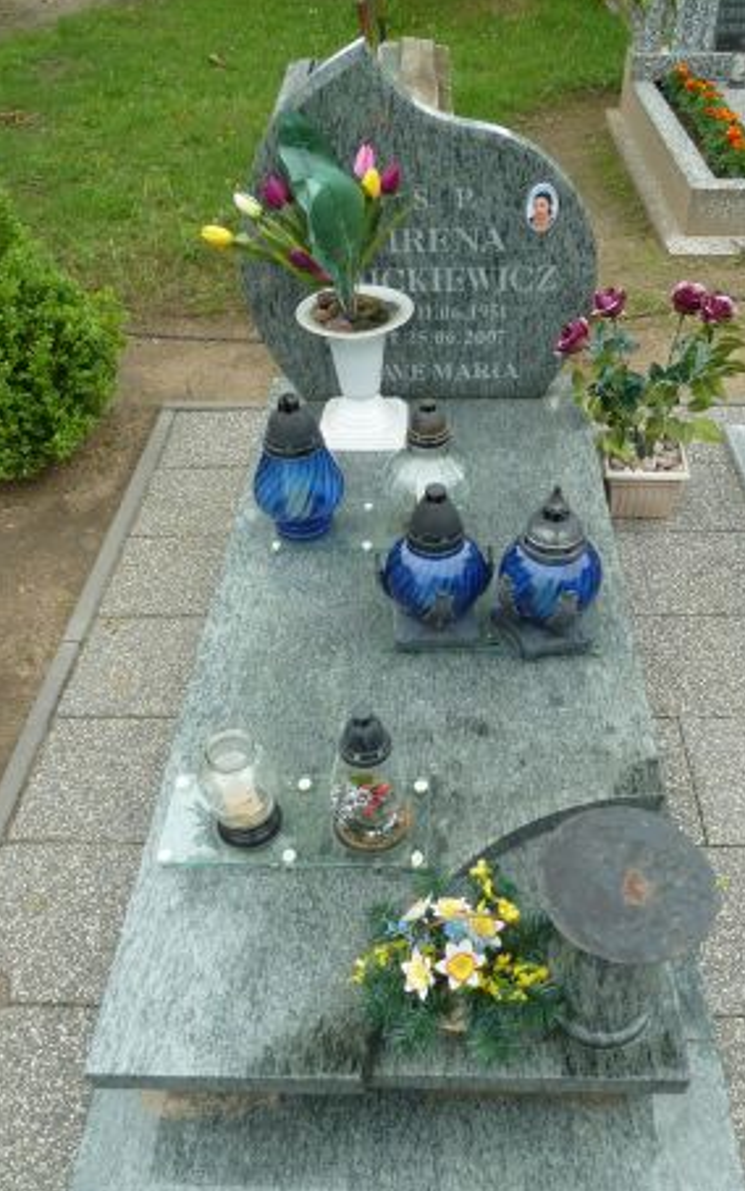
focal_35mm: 28
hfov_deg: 44.5
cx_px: 404
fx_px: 909
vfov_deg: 66.4
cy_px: 616
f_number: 3.3
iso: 320
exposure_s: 1/250
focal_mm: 4.1
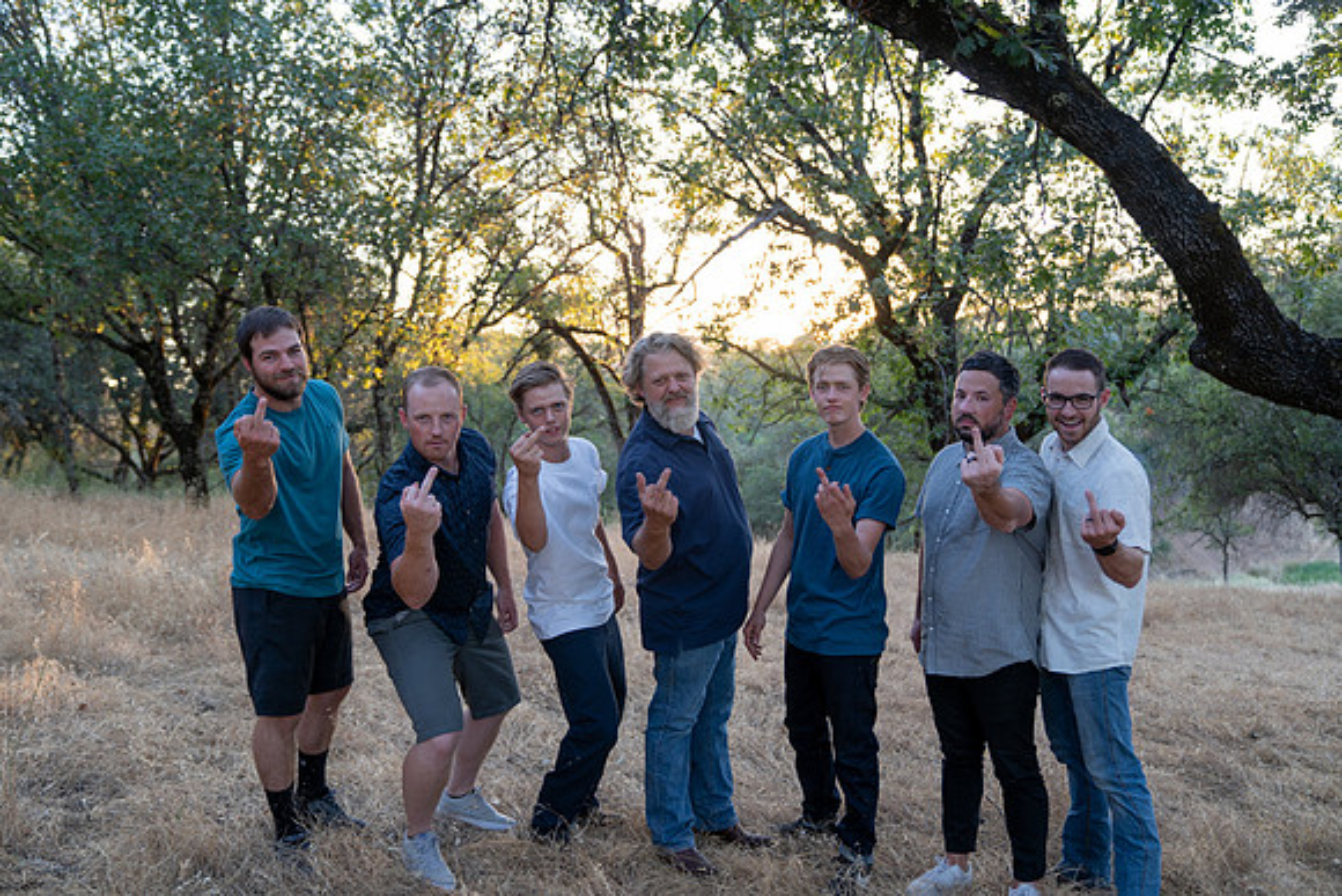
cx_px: 671
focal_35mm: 29
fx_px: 1081
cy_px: 448
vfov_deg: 45.0
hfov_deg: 63.6
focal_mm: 29
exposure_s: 1/100
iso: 250
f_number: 2.8
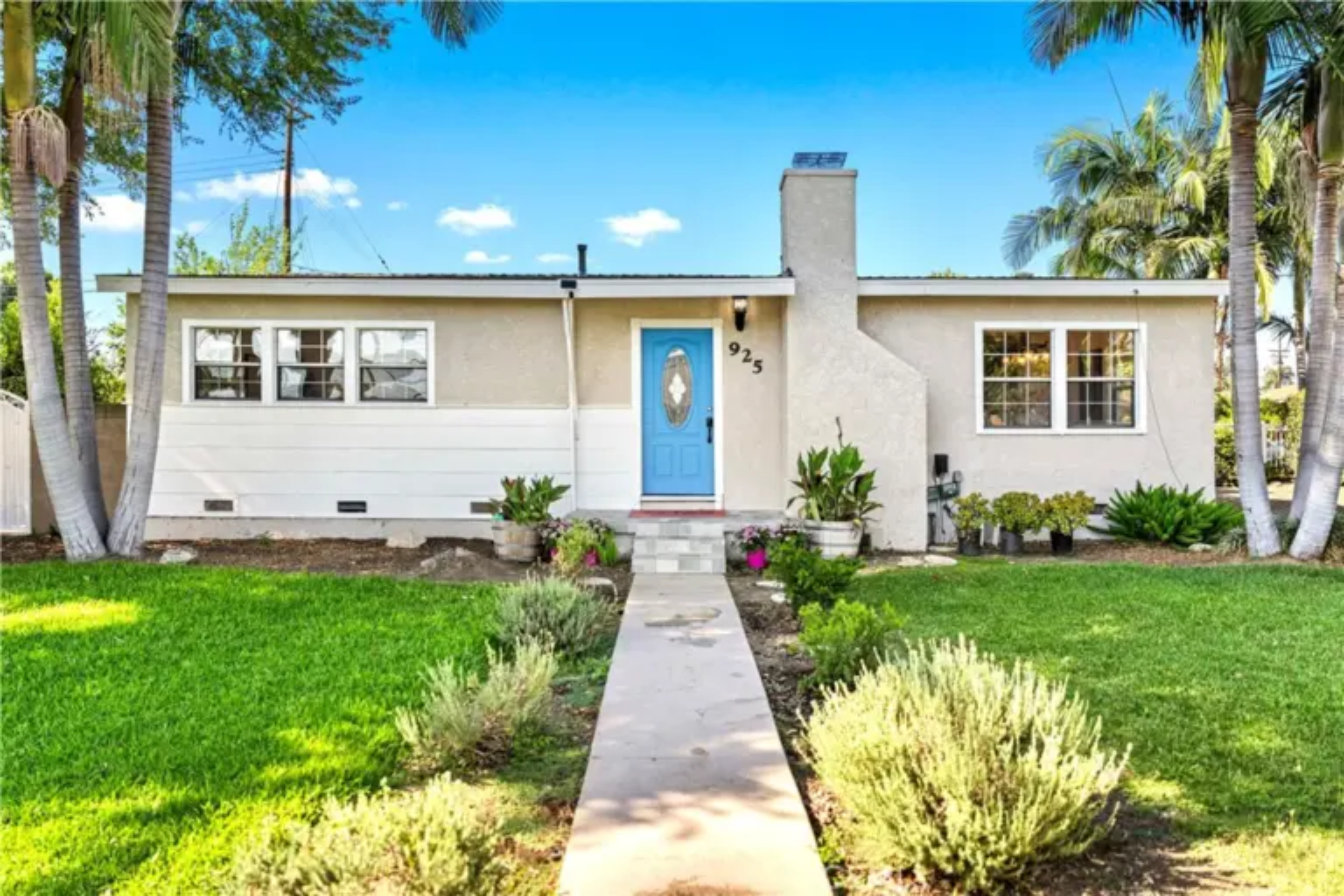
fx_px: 896
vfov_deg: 53.1
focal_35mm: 24
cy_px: 448
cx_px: 672
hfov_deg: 73.7
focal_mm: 24
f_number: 2.8
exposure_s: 1/250
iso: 100
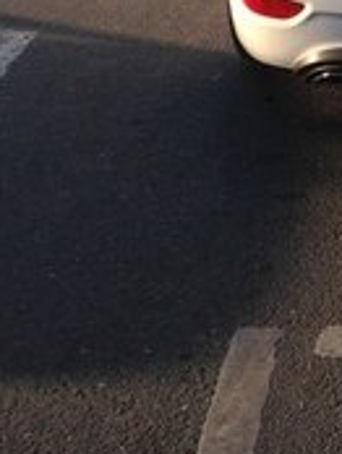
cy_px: -94
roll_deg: -1.5
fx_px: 1235
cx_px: 478
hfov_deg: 14.9
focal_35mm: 94
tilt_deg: -11.0
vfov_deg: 19.6
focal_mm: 4.12
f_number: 2.4
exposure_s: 1/542
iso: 50
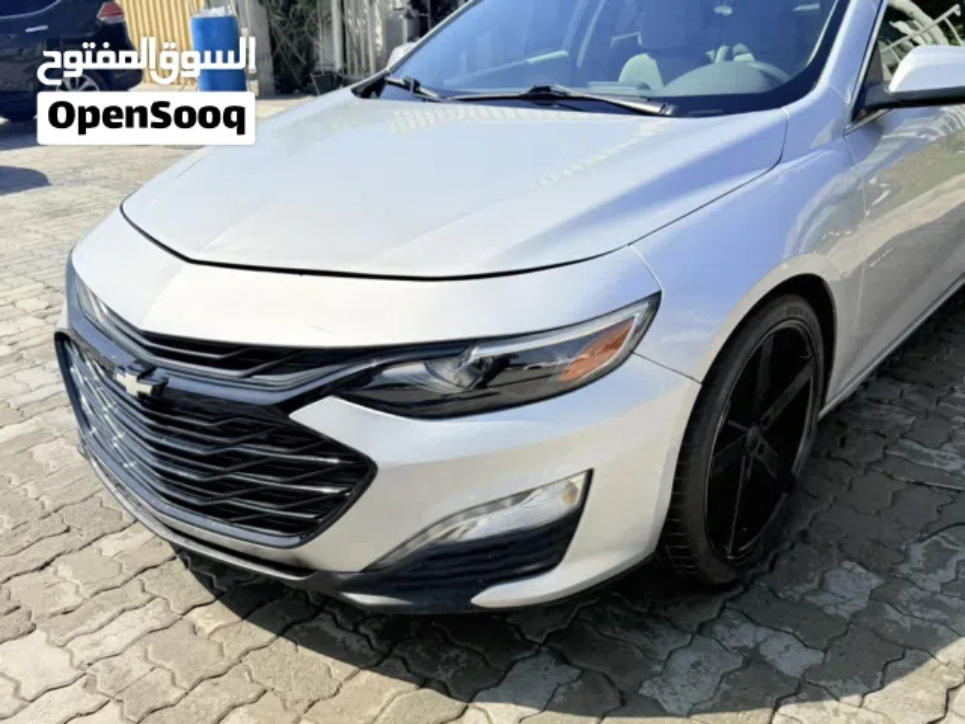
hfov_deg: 71.6
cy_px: 362
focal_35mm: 24
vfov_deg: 56.8
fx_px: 669
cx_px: 482
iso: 125
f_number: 1.78
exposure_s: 1/9091
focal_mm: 6.76
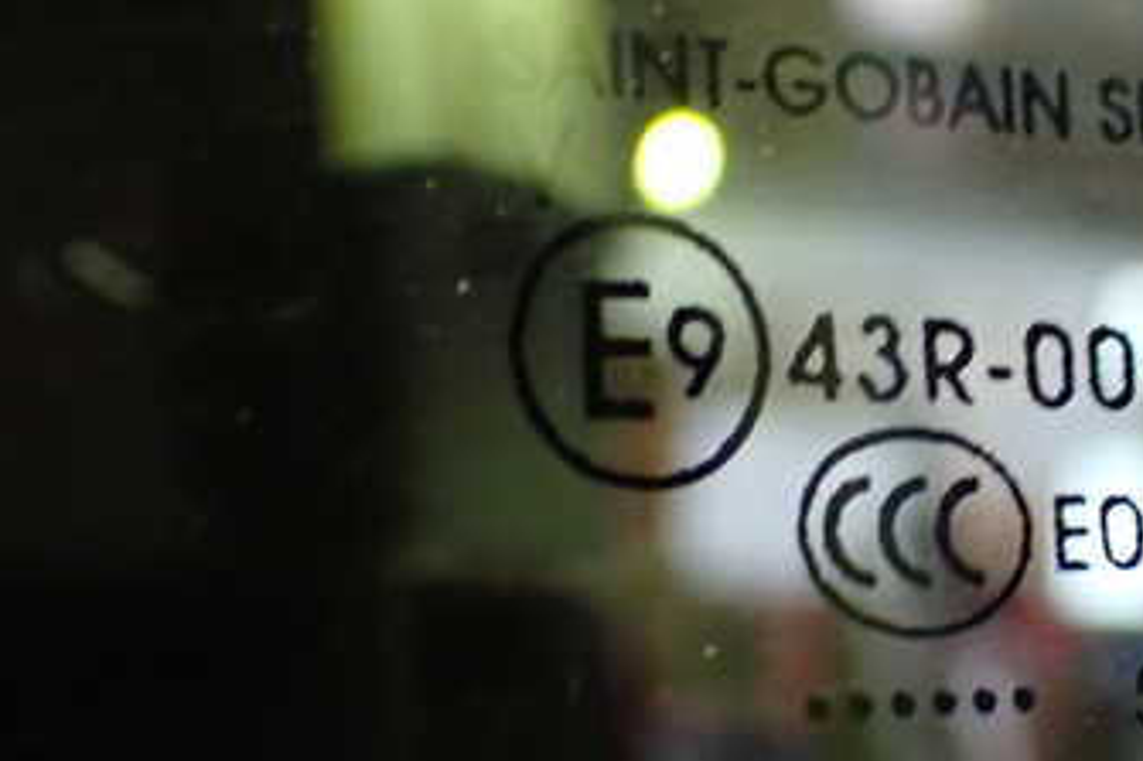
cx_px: 959
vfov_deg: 16.6
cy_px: 437
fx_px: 2602
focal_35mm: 82
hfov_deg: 24.3
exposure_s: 1/50
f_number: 2.9
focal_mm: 7.84
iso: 800
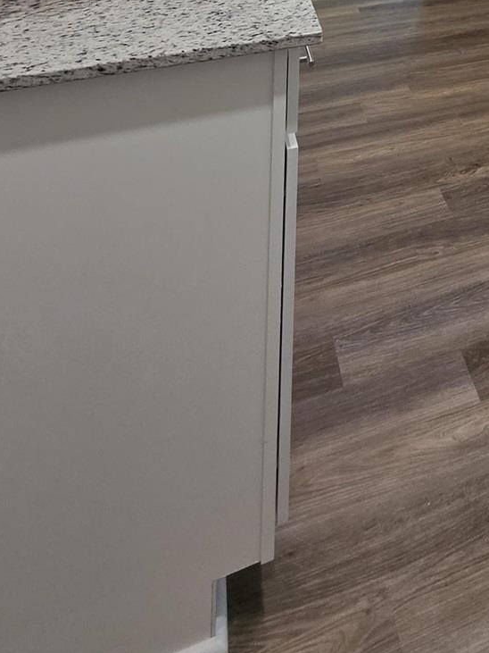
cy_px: -308
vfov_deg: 29.5
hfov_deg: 30.1
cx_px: 582
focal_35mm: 41
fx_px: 772
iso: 100
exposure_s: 1/120
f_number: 1.9
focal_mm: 2.2
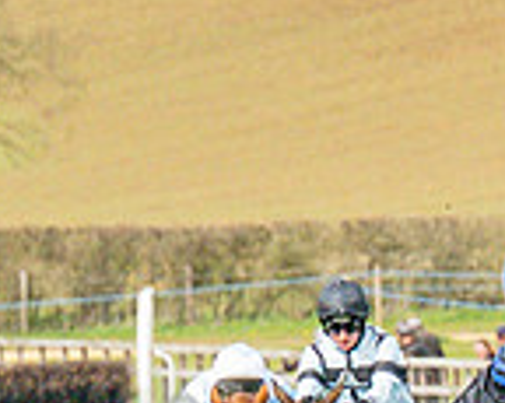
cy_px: 508
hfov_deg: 1.2
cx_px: 974
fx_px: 24301
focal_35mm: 1627
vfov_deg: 1.0
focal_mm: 135
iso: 400
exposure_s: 1/2500
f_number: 4.5
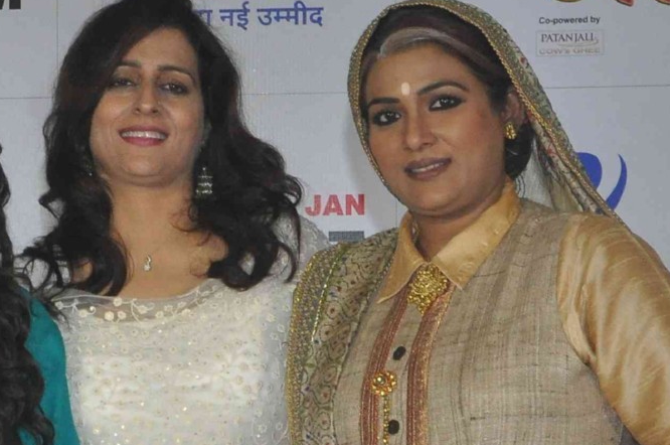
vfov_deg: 7.9
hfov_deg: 11.7
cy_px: 458
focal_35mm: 173
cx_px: -83
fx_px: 3215
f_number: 10
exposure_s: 1/200
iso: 1250
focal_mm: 34
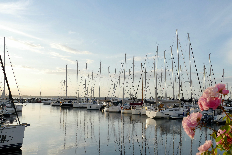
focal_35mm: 38
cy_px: 78
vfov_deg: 35.1
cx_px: 116
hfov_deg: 50.7
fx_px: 245
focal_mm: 13.97
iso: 400
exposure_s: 1/1300
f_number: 6.3
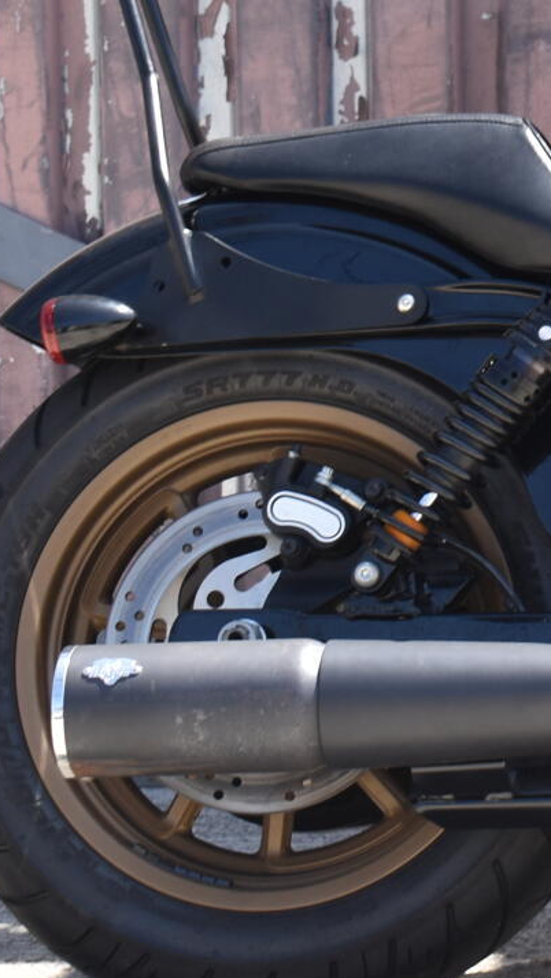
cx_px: 1136
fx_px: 4568
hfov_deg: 6.7
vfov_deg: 12.2
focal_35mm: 176
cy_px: 191
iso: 200
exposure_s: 1/250
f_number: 6.3
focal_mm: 40
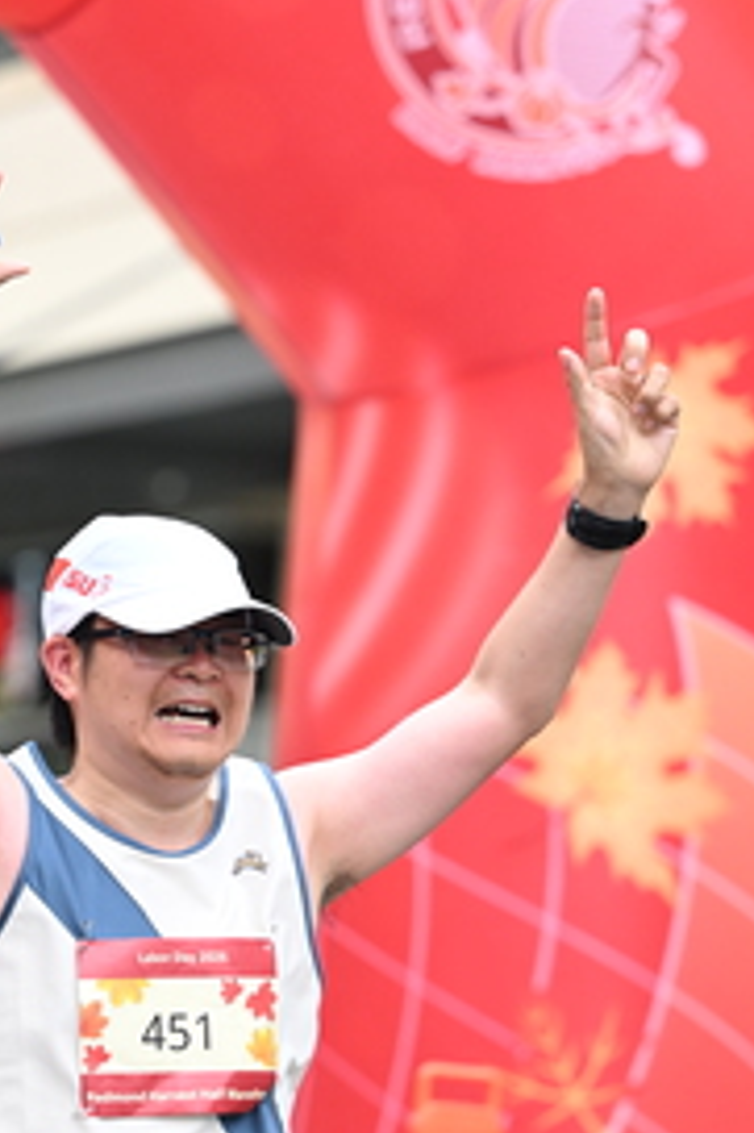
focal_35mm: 243
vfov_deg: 8.5
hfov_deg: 5.6
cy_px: 712
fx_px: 7643
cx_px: 260
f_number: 2.8
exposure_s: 1/1600
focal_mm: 120
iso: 1000
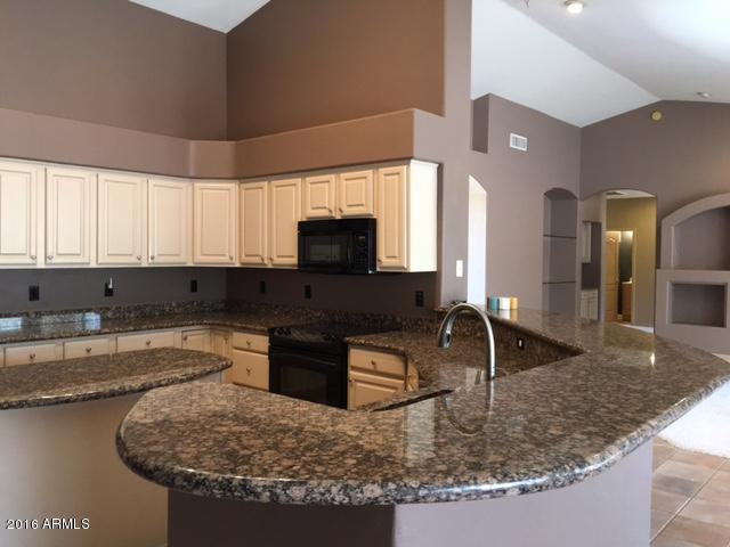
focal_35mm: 29
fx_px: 612
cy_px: 274
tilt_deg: -1.6
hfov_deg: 61.7
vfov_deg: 48.2
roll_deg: +0.5
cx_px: 365
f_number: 2.2
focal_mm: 4.15
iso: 200
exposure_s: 1/30
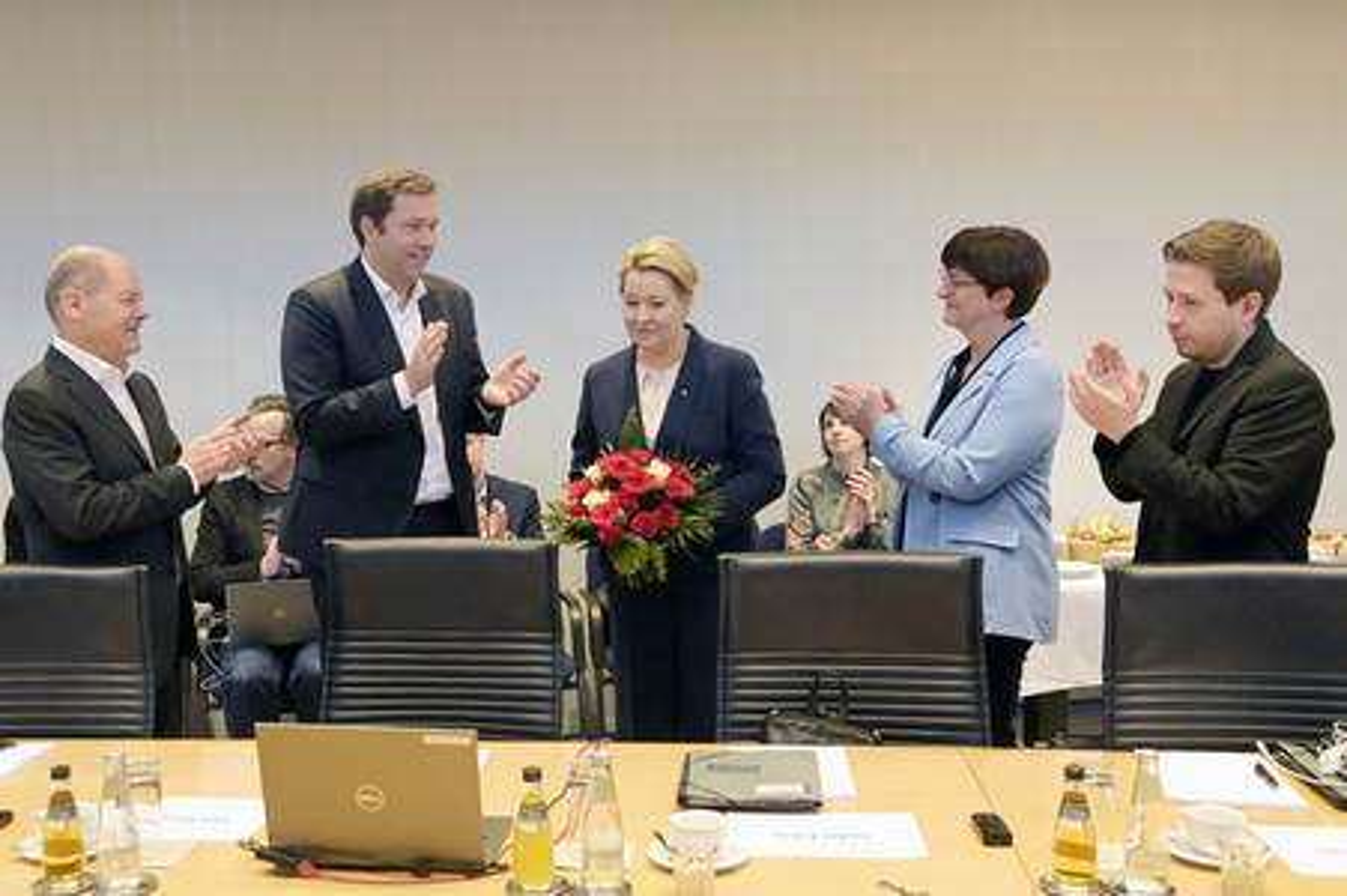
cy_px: 448
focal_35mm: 35
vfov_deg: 37.8
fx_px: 1309
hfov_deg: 54.5
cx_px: 674
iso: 10000
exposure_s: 1/320
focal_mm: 35
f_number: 5.6
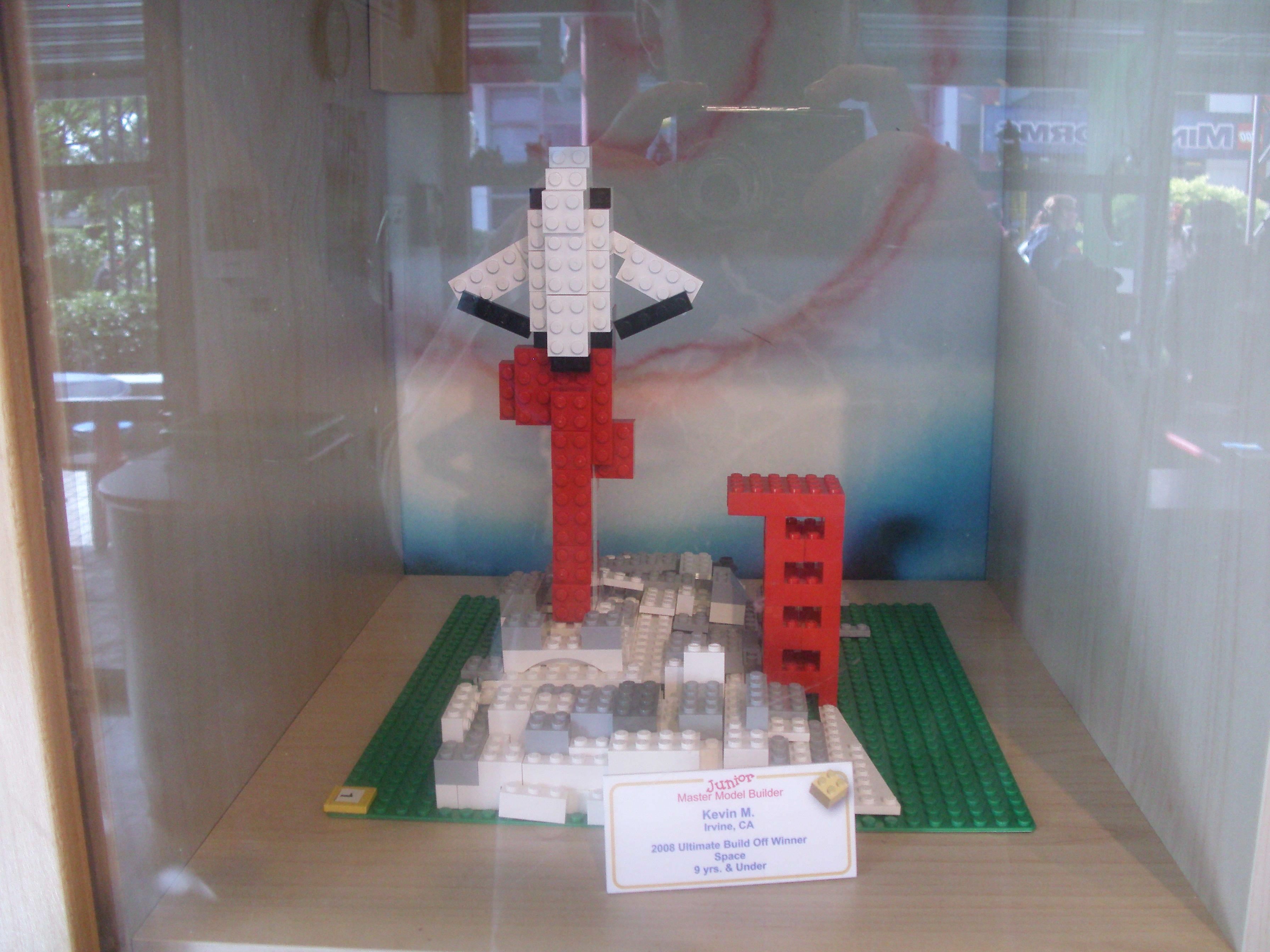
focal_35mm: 38
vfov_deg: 37.7
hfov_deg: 49.0
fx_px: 1394
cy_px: 476
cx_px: 635
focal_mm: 6.3
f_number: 3.1
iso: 220
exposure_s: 1/60
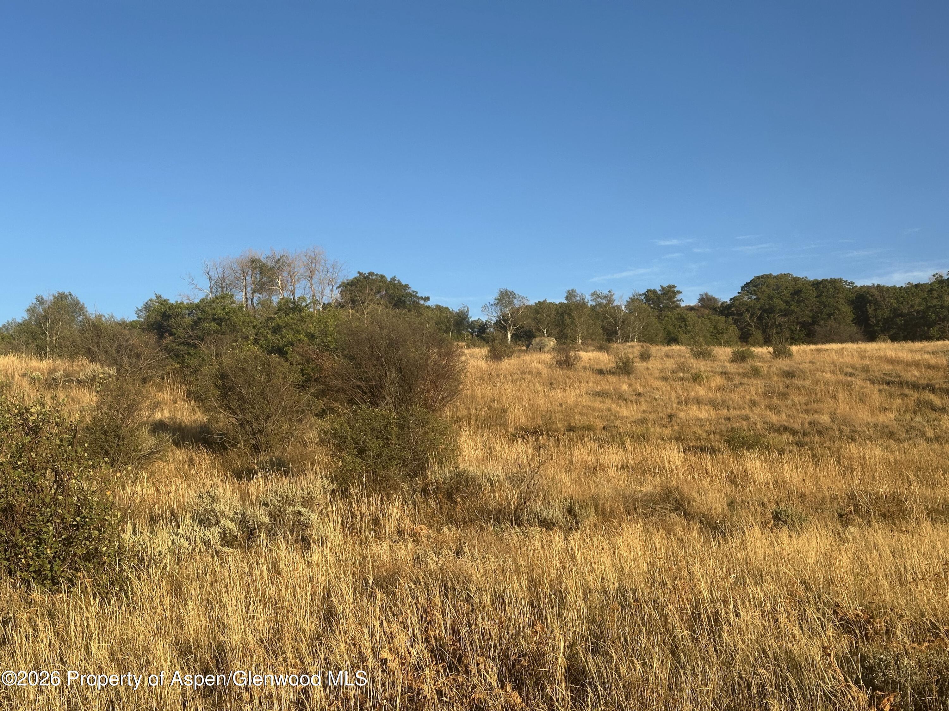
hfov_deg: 39.7
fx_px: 1316
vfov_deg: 30.3
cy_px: 356
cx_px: 474
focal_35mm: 48
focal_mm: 6.86
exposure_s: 1/1815
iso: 64
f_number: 1.78
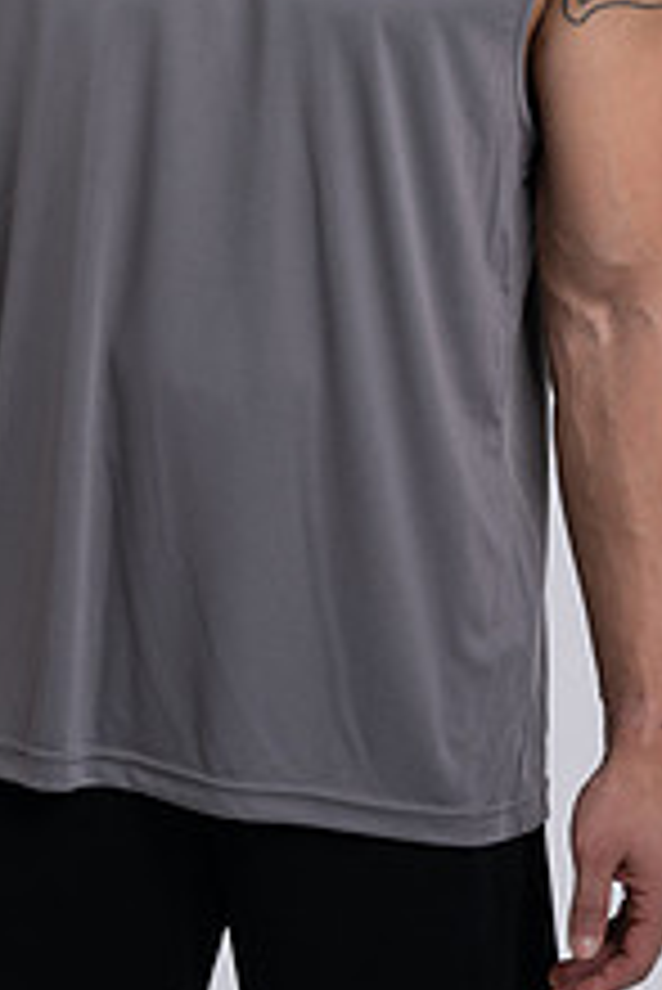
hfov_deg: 7.9
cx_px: 225
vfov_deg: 11.7
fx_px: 4792
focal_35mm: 174
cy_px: 86
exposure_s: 1/125
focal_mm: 85
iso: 125
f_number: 4
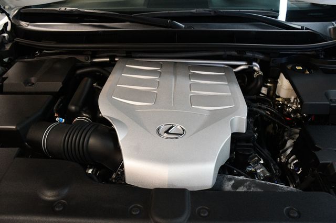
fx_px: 280
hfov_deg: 62.0
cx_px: 168
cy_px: 112
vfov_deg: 43.6
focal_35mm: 30
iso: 2800
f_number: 3.5
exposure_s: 1/125
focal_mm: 20
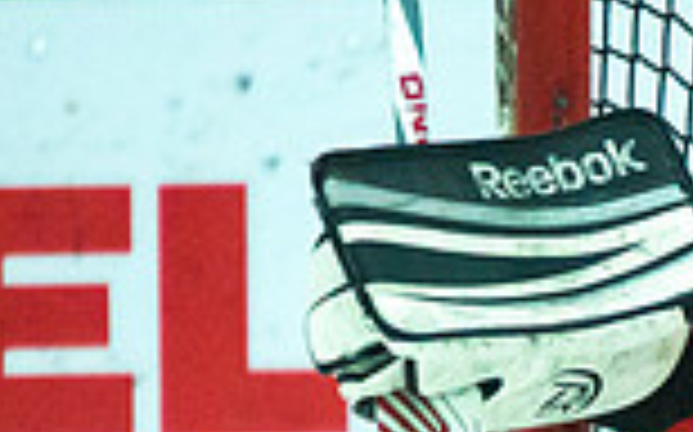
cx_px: 819
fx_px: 33820
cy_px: 719
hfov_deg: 1.2
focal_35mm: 1792
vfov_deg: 0.7
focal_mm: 400
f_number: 5.6
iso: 6400
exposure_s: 1/800
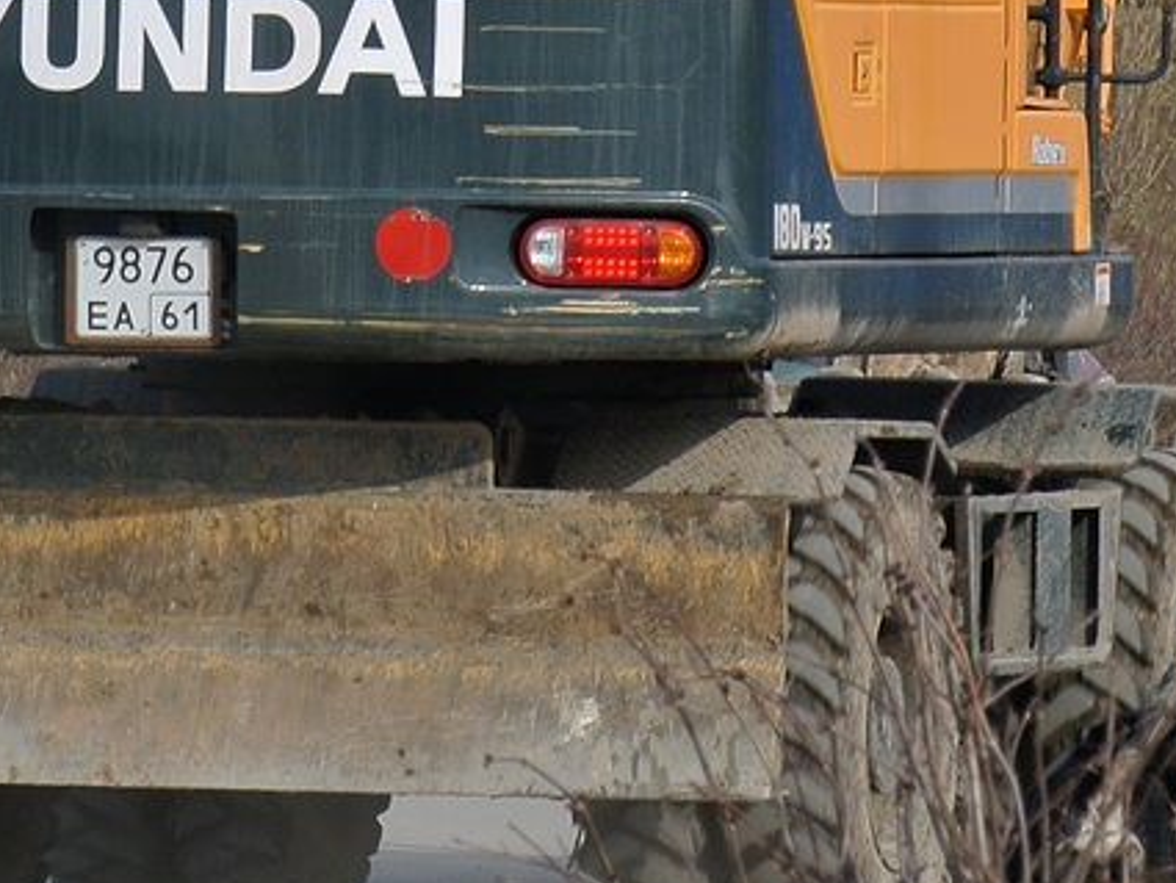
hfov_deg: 3.3
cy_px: -55
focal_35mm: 608
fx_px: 20661
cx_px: 570
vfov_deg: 2.4
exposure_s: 1/640
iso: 100
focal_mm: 83.2
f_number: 5
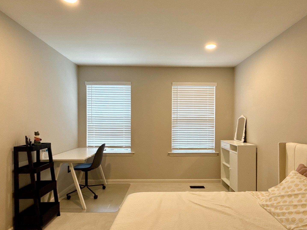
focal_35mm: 20
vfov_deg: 65.9
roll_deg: -0.7
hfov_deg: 81.6
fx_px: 177
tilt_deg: -0.2
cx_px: 164
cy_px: 125
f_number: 2.2
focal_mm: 2.22
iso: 250
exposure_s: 1/120
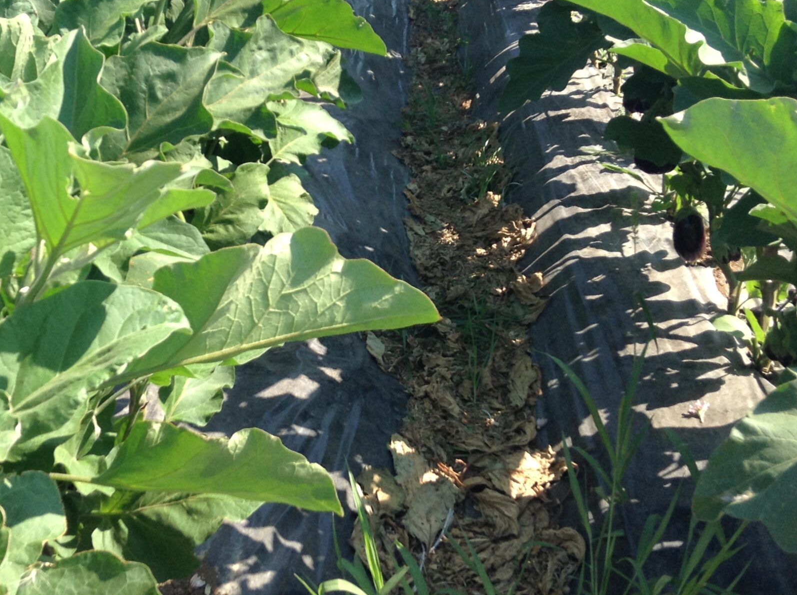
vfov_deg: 27.3
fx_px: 1218
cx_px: 328
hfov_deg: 36.1
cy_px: 208
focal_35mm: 53
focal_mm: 3.3
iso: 25
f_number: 2.4
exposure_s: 1/426
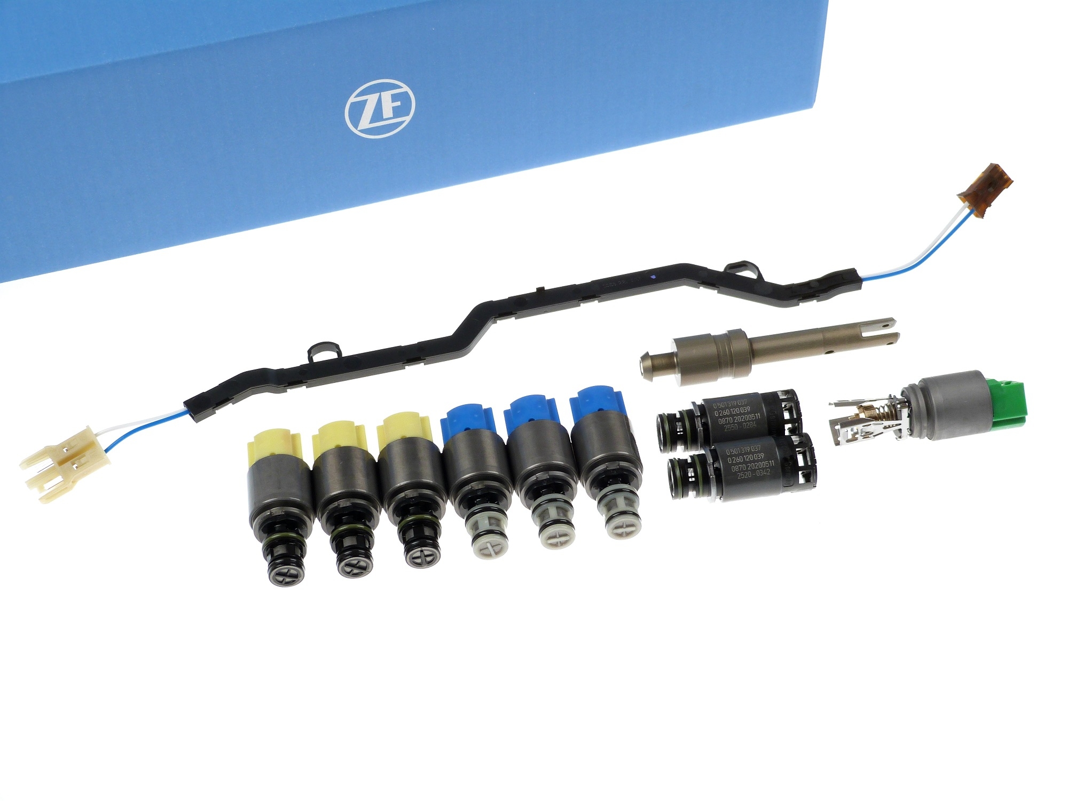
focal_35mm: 56
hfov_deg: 34.3
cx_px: 534
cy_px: 400
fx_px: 1728
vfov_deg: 26.1
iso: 100
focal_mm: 10
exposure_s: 1/80
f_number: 3.2
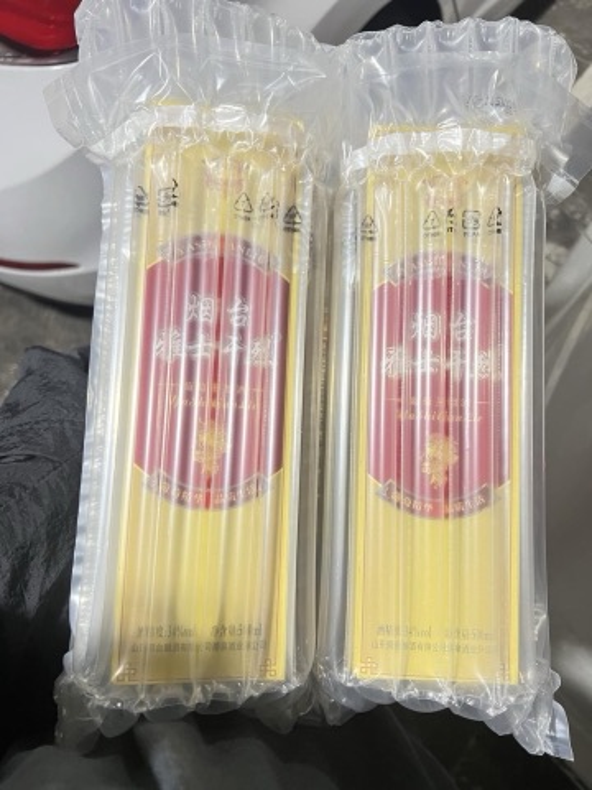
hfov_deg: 53.1
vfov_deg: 67.3
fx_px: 593
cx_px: 296
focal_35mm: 26
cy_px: 395
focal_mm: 5.7
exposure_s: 1/60
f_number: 1.5
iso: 500
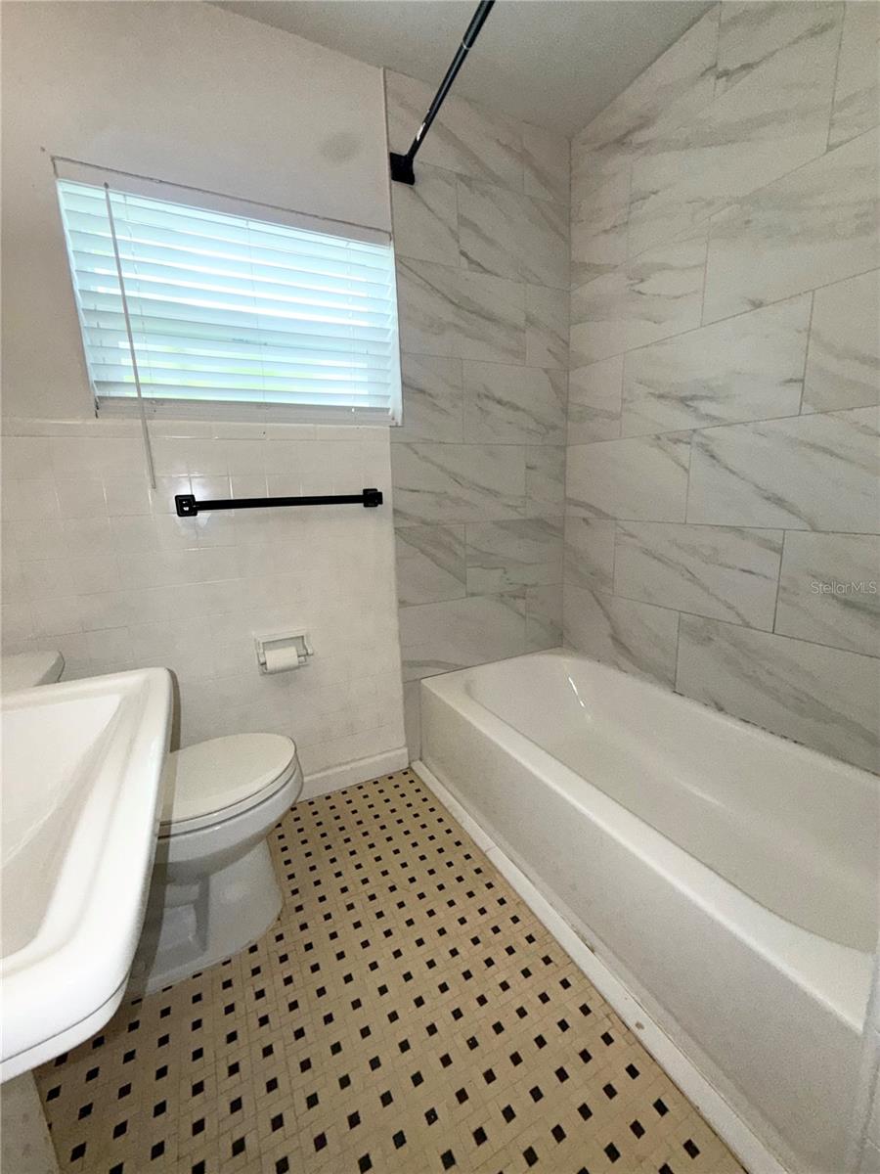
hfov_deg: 85.7
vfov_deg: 102.1
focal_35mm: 14
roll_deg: +2.0
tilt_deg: -11.2
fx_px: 475
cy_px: 587
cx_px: 440
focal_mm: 2.22
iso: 80
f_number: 2.2
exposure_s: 1/102
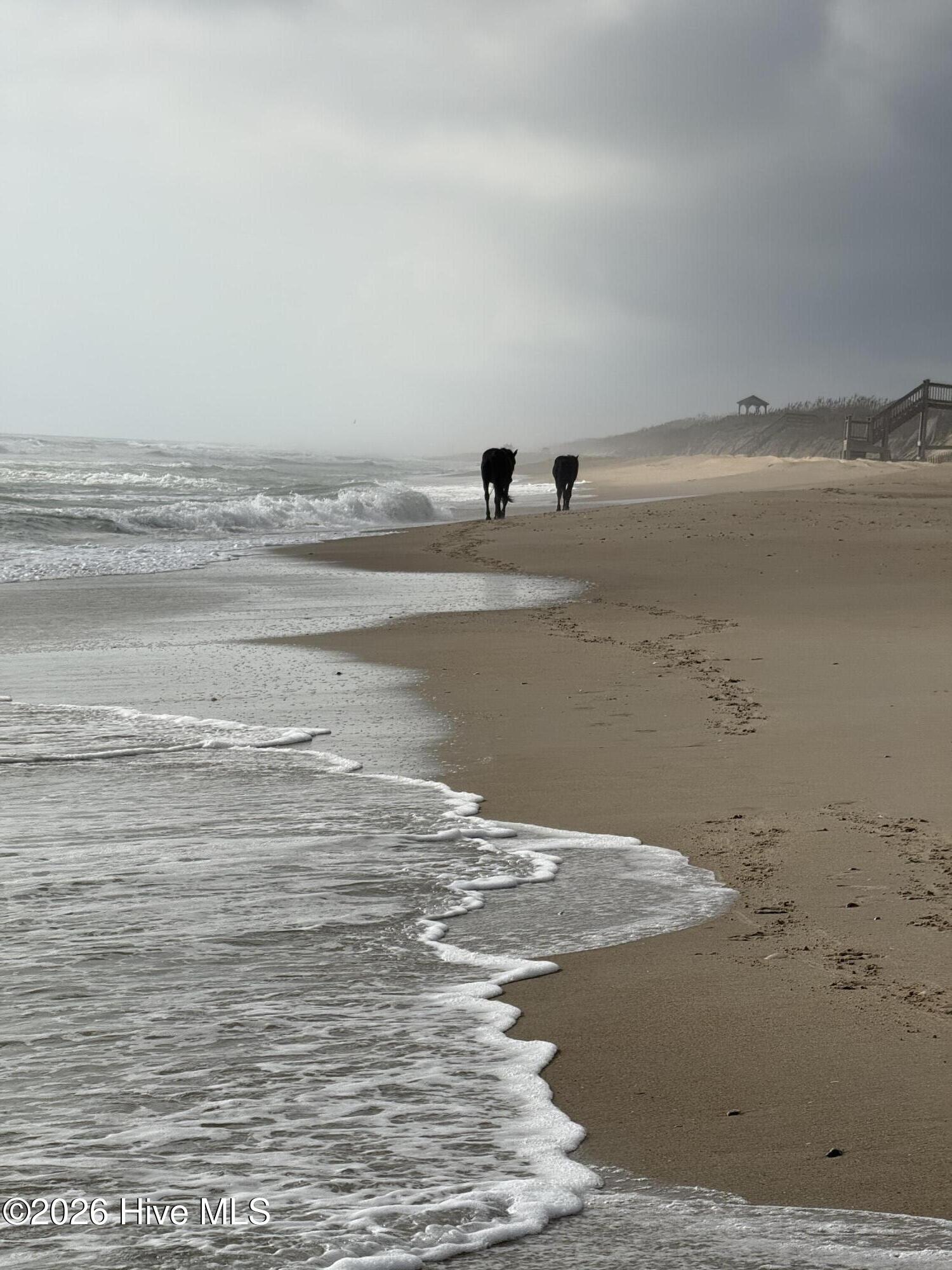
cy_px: 635
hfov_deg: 12.3
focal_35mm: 120
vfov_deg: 16.4
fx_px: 4400
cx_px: 476
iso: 50
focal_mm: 15.66
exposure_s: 1/3344
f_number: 2.8
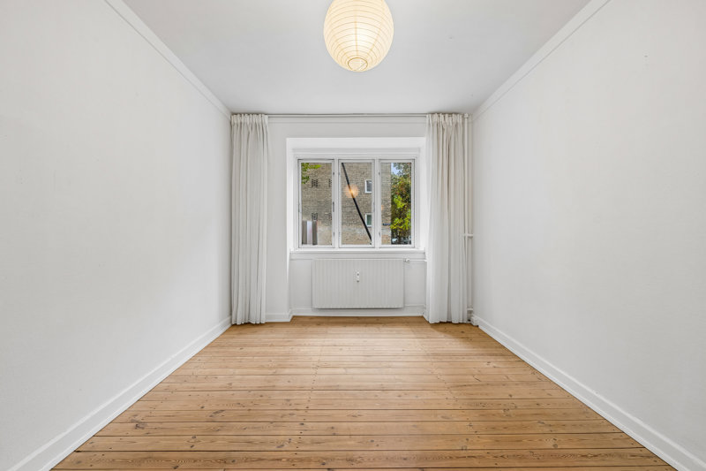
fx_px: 294
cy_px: 236
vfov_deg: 77.3
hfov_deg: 100.4
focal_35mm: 15
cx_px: 353
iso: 200
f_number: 8
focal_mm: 15
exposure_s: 1/8
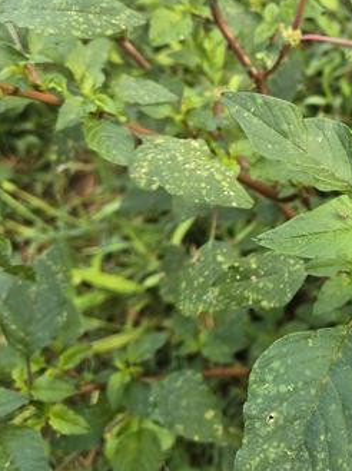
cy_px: 149
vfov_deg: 38.4
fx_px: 666
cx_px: 351
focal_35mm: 49
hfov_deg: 27.9
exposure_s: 1/180
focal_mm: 5.4
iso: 50
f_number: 1.8
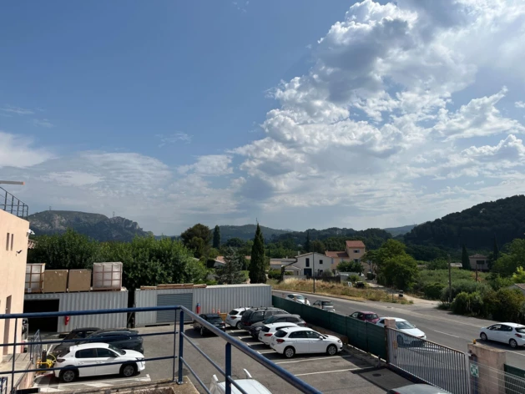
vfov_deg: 53.1
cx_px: 262
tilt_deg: +7.4
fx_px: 394
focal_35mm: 26
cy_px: 197
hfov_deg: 67.3
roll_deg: -1.9
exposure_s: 1/7353
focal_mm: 5.1
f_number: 1.6
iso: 50
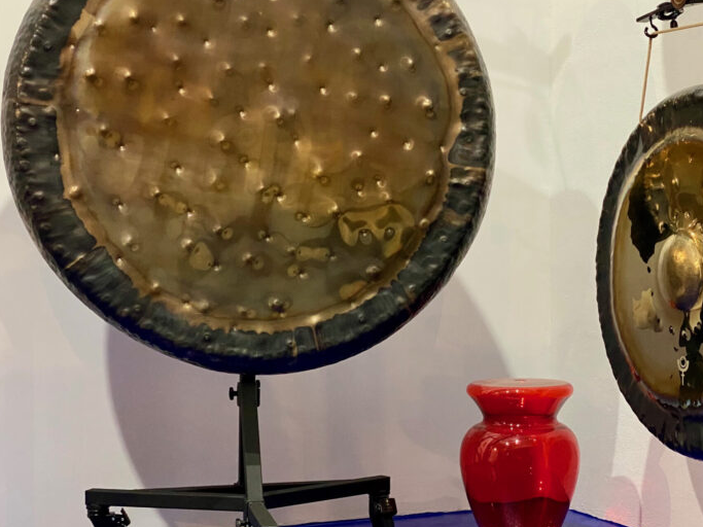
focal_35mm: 78
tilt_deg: -2.1
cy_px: 276
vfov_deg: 18.9
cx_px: 524
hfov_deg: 24.8
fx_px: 1584
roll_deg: -0.8
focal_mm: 6
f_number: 2
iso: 160
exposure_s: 1/50
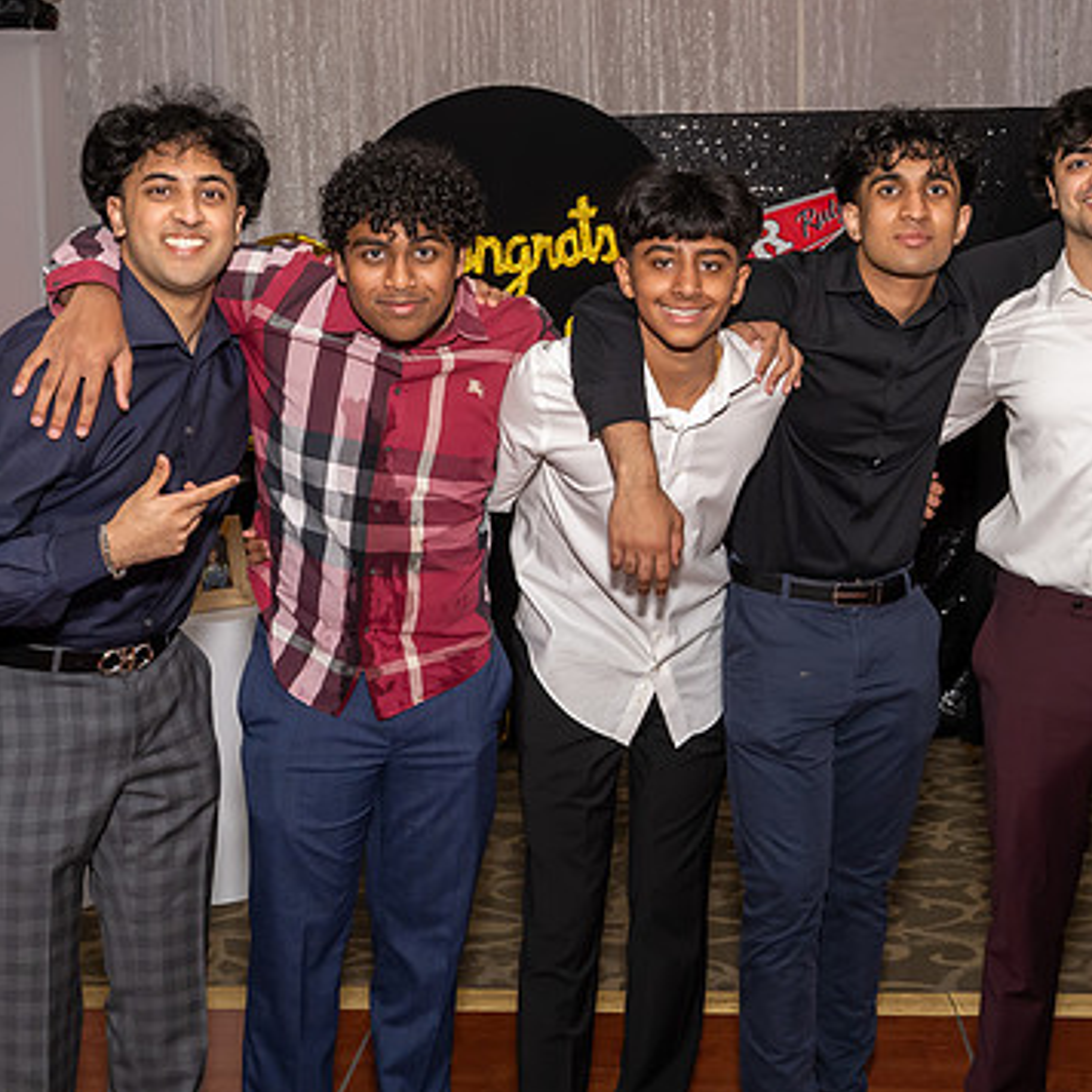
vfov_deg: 36.7
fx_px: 1642
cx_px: 657
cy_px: 439
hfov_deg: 36.7
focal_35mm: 46
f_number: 8
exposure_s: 1/250
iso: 1000
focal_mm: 18
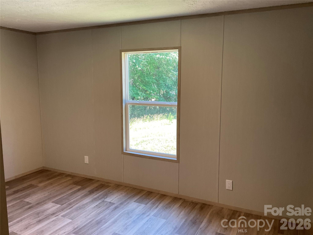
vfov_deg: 48.2
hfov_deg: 61.7
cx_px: 156
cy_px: 118
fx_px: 262
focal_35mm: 29
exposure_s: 1/60
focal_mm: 3
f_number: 1.8
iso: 80
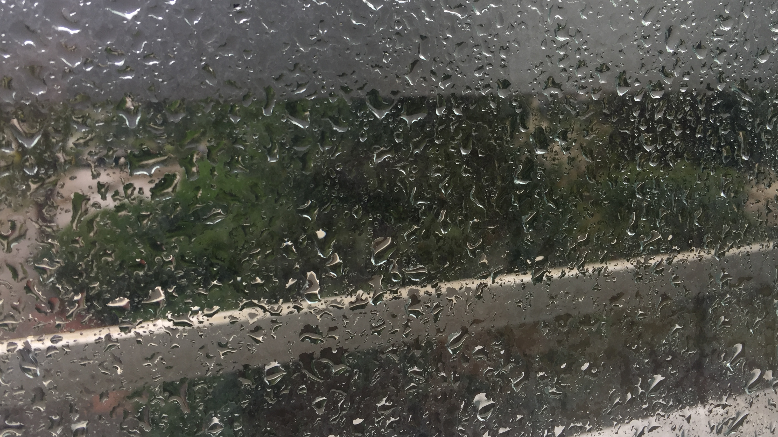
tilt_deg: -7.0
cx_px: 388
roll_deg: +0.1
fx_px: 660
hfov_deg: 61.0
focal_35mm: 32
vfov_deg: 36.5
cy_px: 174
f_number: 2.2
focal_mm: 4.15
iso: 32
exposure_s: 1/209
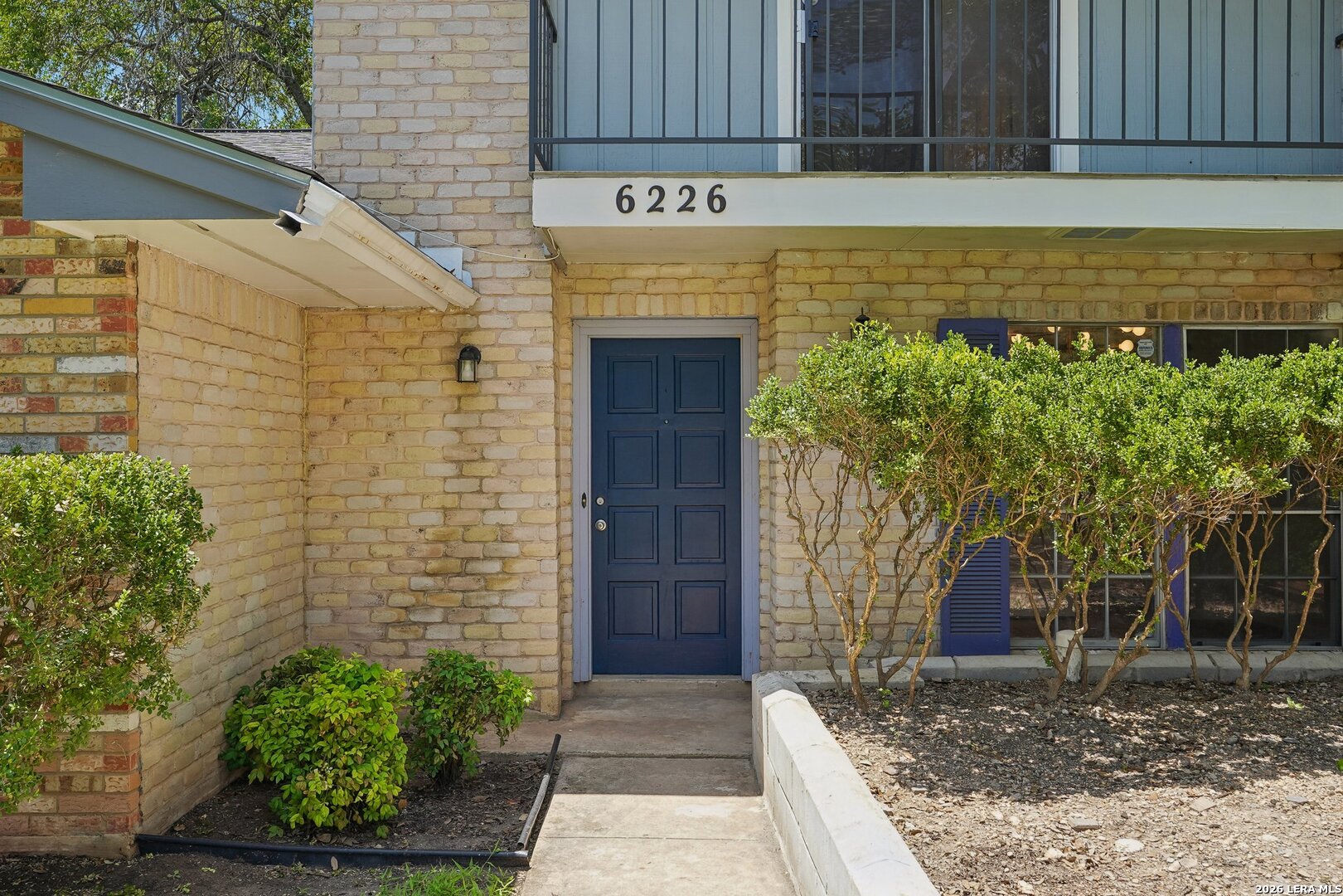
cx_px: 672
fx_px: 1175
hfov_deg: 59.5
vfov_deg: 41.7
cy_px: 448
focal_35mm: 32
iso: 100
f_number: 8
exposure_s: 1/80
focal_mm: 31.5
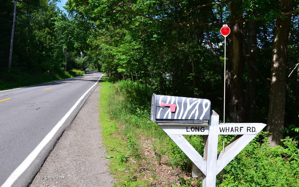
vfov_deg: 32.0
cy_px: 98
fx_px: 326
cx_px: 150
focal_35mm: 40
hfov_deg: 49.3
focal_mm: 26
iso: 180
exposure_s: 1/125
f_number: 11
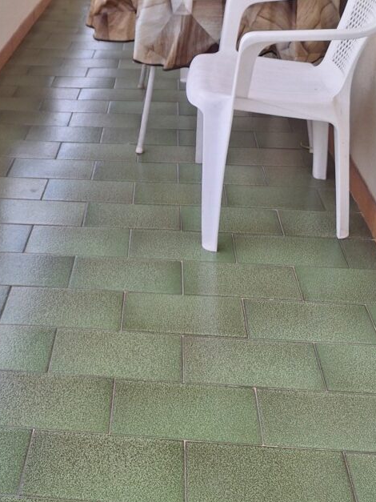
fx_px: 637
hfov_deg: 32.4
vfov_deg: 41.6
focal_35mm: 44
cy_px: 121
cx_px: 105
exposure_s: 1/159
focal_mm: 5.54
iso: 40
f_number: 1.8
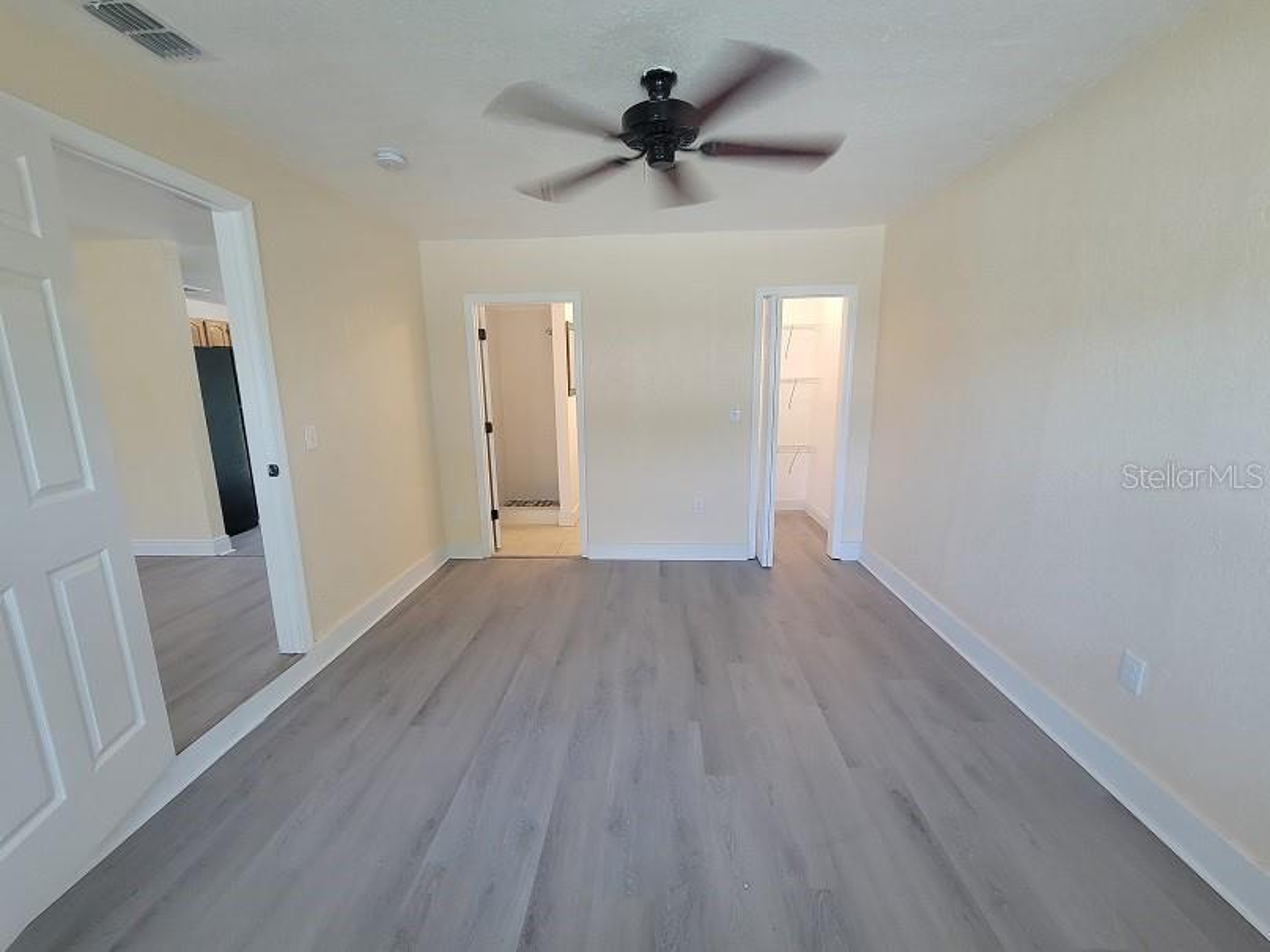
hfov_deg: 106.2
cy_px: 476
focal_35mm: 13
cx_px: 635
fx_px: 477
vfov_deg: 89.9
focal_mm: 2.2
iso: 160
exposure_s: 1/60
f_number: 2.2
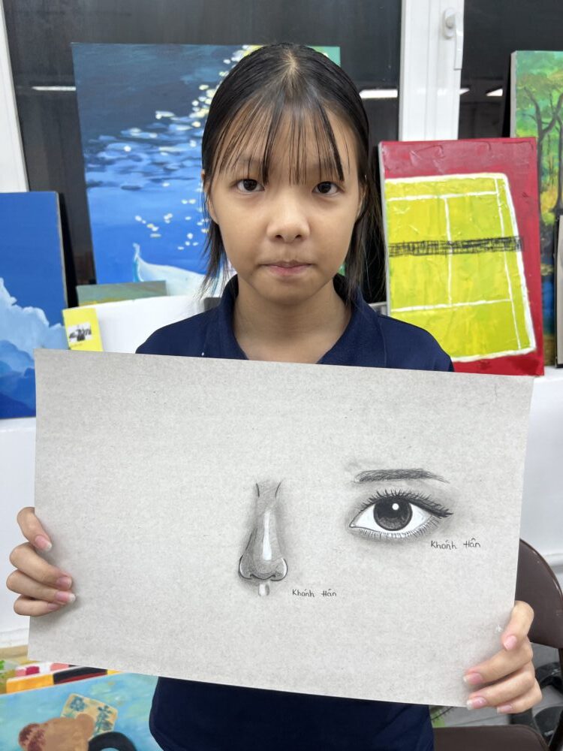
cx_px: 282
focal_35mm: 26
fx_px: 564
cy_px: 376
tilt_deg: -14.3
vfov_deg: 67.3
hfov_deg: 53.1
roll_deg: +2.4
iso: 40
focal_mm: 5.7
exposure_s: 1/100
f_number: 1.5
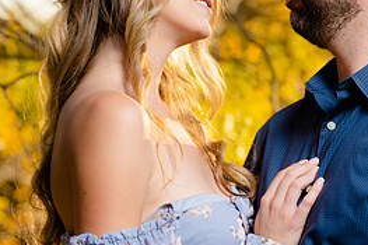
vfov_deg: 3.5
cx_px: 269
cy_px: 68
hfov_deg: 5.2
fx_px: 4015
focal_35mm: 393
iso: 100
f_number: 5
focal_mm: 178
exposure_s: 1/250
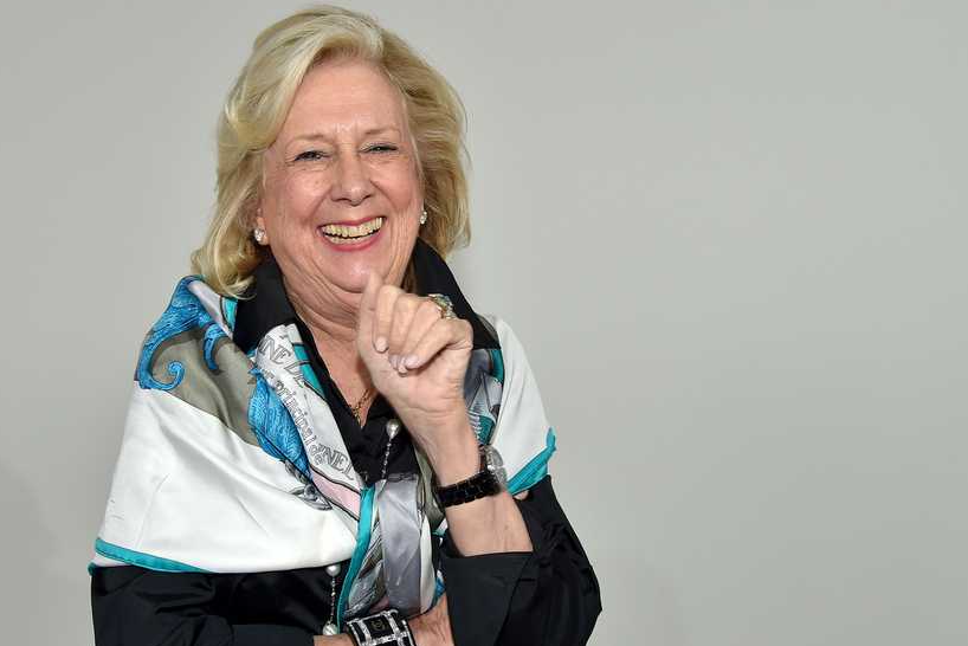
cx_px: 351
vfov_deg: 26.0
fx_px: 1399
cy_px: 300
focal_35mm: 52
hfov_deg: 37.9
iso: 500
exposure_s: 1/60
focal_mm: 38
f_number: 6.3
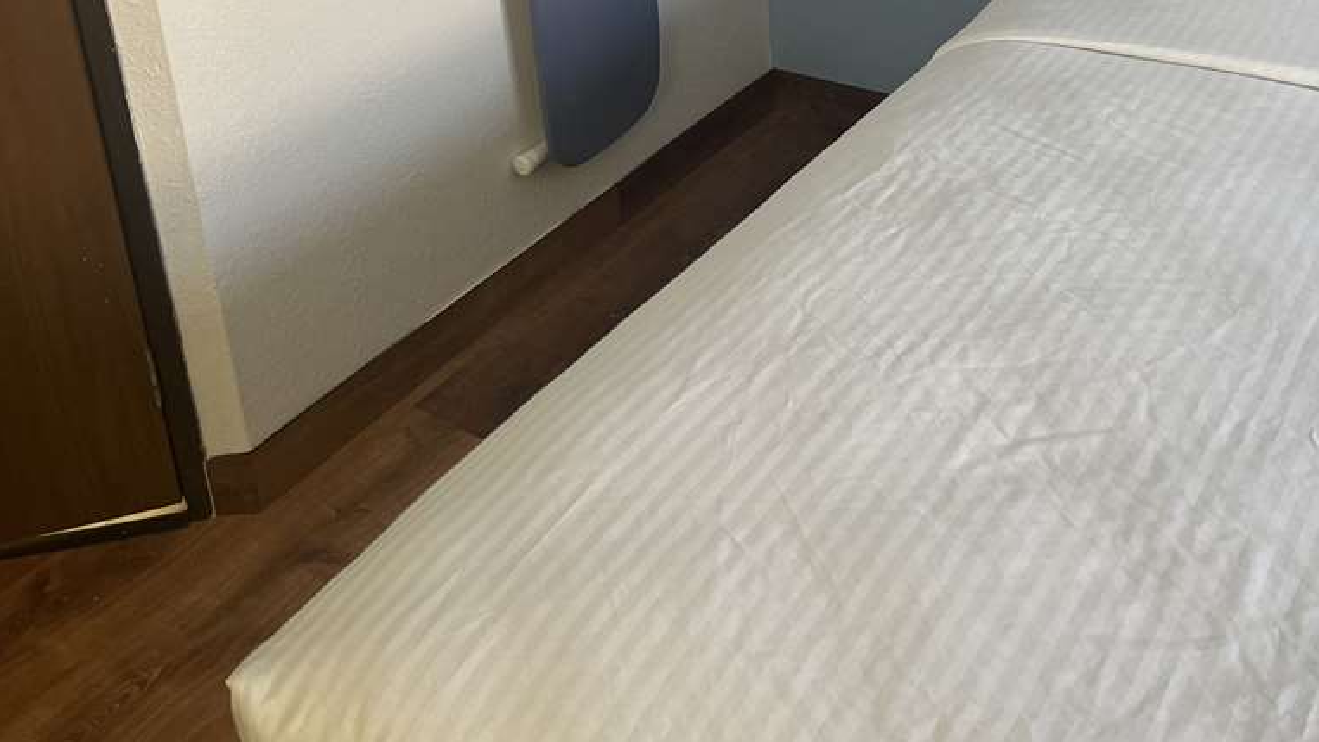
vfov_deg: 27.9
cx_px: 659
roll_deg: +5.5
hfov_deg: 52.8
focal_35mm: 38
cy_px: -112
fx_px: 1329
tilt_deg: -16.9
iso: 125
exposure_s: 1/72
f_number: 1.6
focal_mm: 5.1
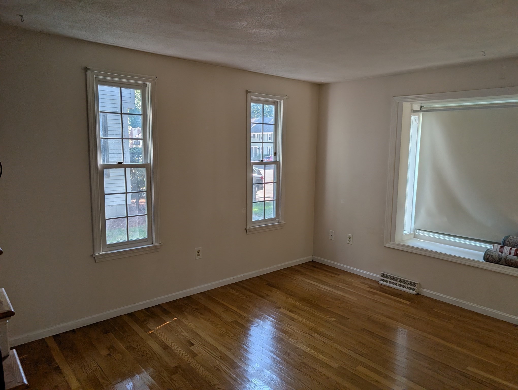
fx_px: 360
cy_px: 195
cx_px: 259
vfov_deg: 56.9
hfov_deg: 71.5
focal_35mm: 24
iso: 22
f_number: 1.68
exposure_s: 1/190
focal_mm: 6.9
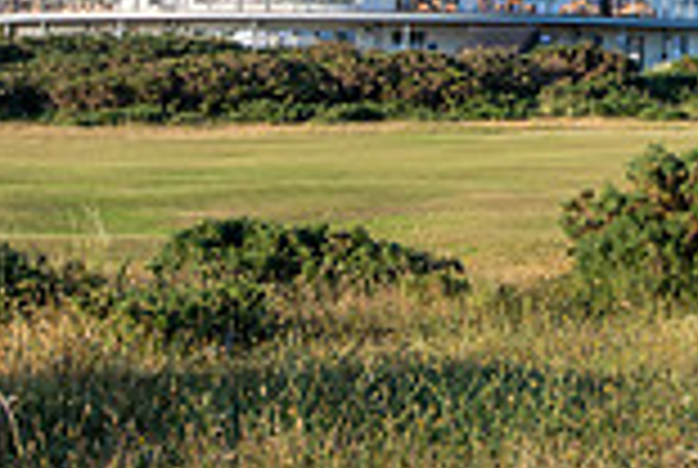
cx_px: 811
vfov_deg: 12.8
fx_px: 1884
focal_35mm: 97
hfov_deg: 19.9
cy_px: -398
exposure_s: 1/250
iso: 80
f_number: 8
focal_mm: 26
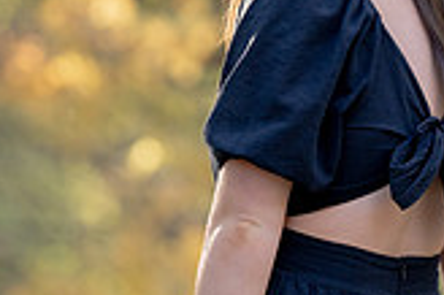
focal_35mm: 550
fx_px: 6776
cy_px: 164
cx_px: 330
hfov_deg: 3.8
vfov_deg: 2.5
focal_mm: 151
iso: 320
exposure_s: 1/320
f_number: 2.8
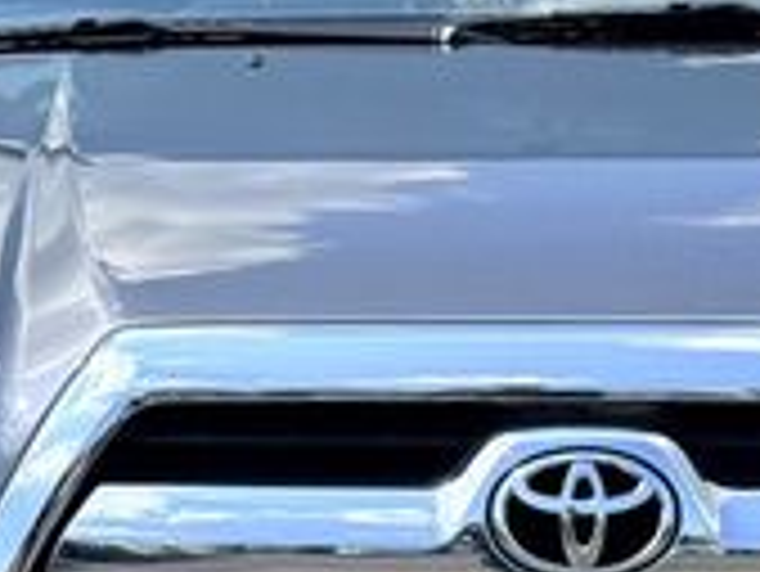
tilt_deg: -7.7
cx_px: 468
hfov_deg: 10.9
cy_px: 441
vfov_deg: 8.2
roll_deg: +0.9
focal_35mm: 182
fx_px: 3999
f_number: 1.78
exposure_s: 1/2976
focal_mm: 6.76
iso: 64
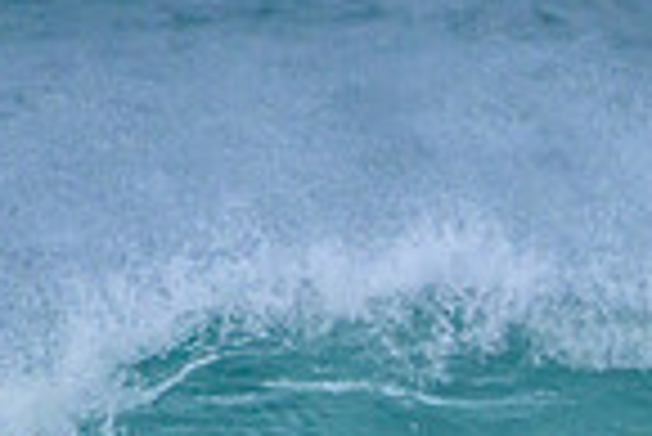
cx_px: 1025
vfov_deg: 0.3
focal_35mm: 4000
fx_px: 72516
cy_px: 542
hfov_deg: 0.5
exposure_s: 1/2500
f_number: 11
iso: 2000
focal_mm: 1000
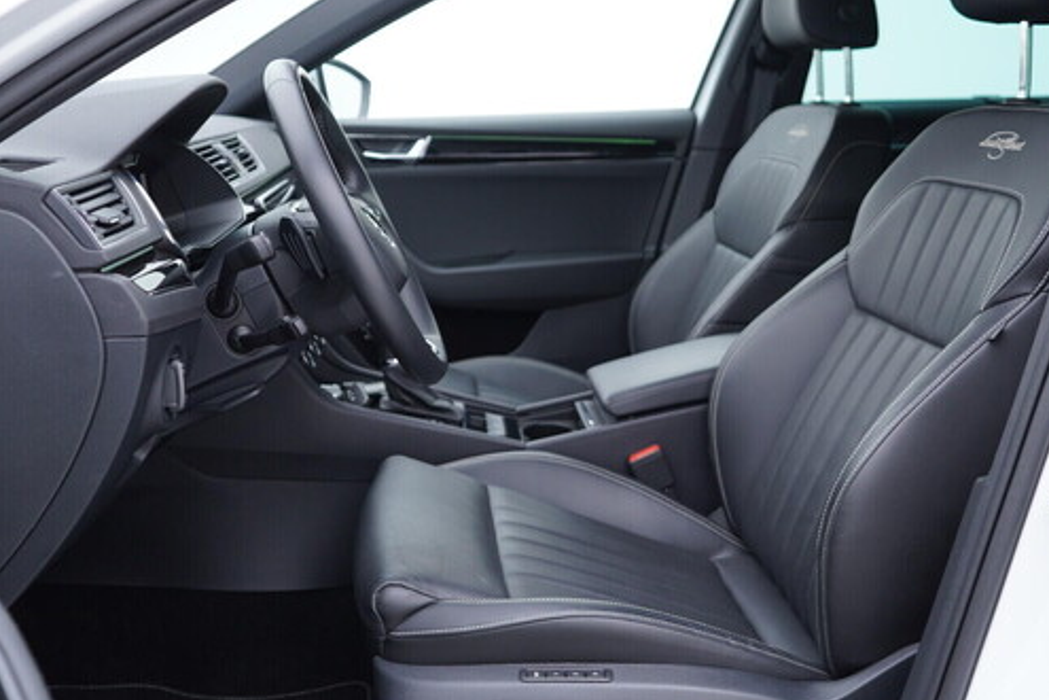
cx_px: 545
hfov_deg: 48.4
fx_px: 1165
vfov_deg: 33.4
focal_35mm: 40
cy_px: 334
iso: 200
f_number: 2.8
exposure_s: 1/40
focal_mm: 24
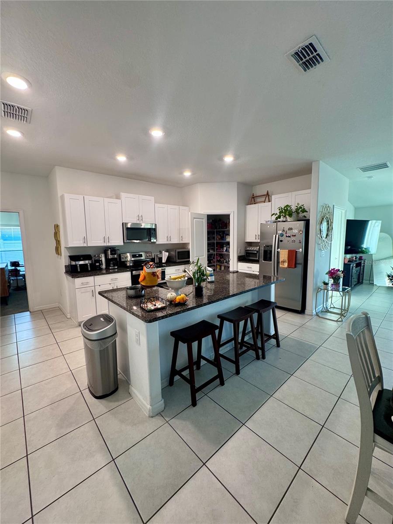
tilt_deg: -6.3
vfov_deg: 102.1
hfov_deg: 85.7
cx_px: 196
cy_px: 262
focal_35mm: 14
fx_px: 212
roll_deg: +1.2
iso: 200
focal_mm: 2.22
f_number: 2.2
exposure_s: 1/60
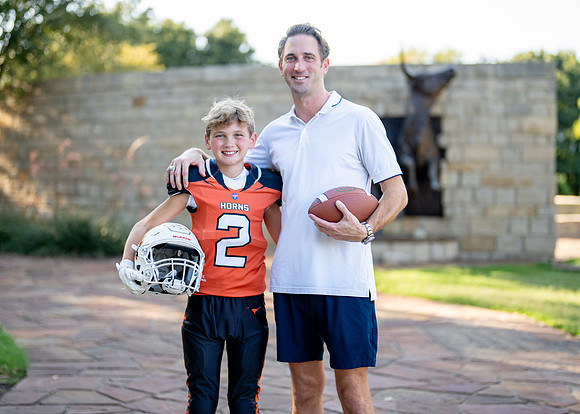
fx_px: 1034
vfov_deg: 22.6
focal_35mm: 63
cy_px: 196
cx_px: 289
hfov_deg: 31.3
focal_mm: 50
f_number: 1.2
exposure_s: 1/1600
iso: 200
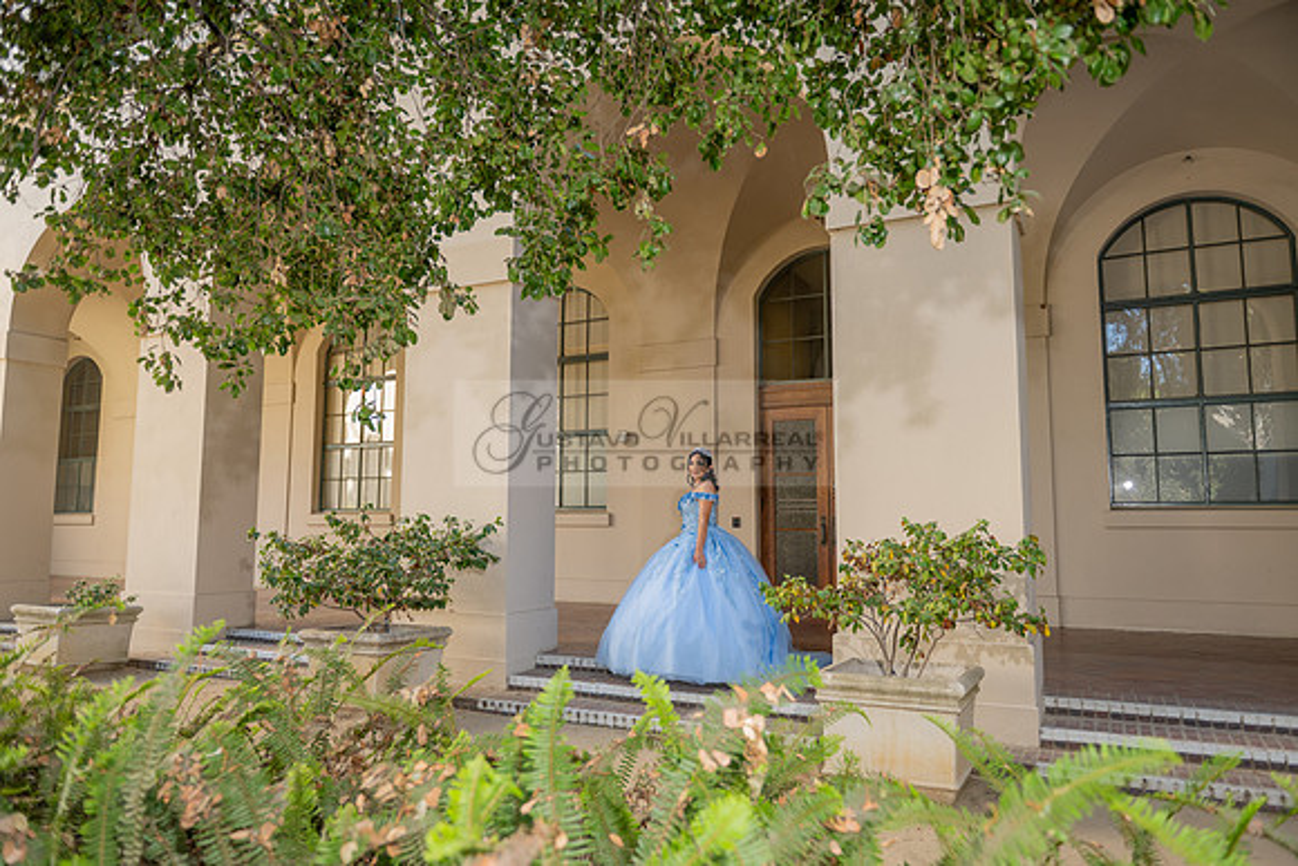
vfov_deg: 53.2
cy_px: 433
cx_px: 649
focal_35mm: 24
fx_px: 865
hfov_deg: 73.7
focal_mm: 24
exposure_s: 1/200
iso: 200
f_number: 2.8
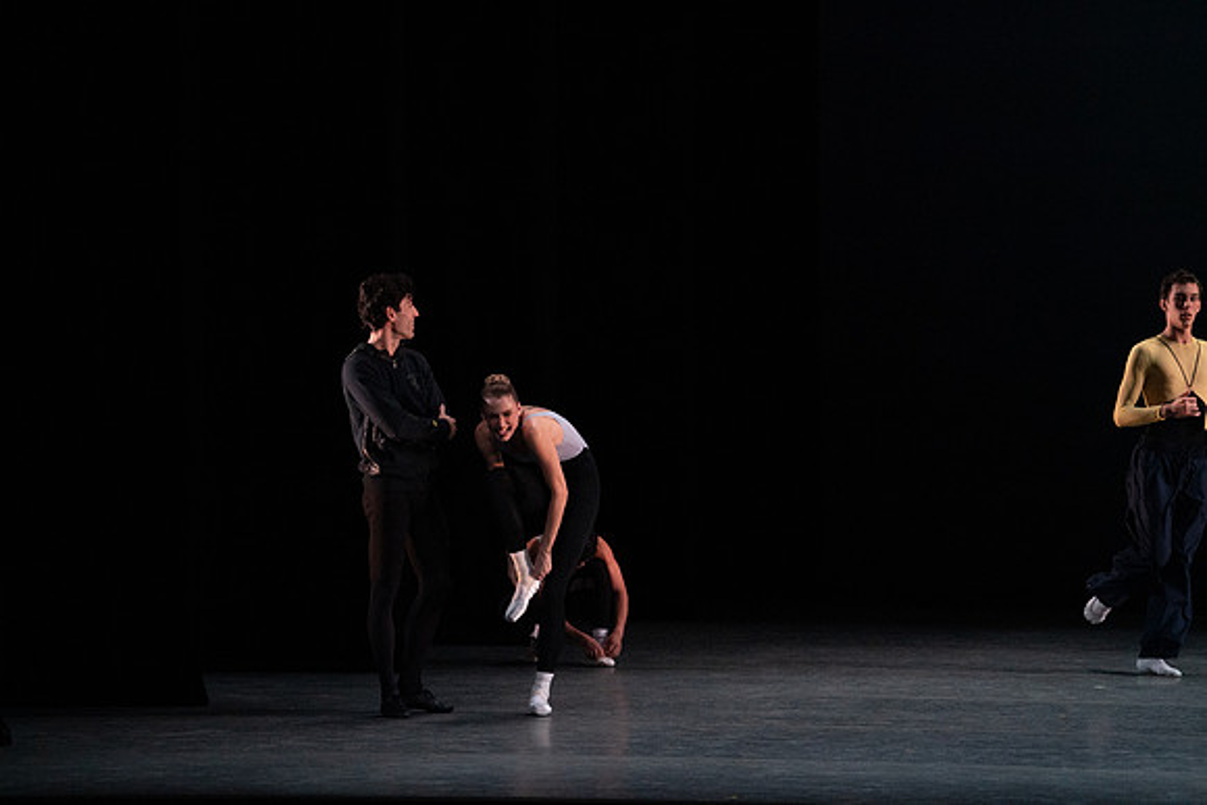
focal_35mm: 200
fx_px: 6707
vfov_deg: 6.9
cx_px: 604
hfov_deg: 10.3
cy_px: 402
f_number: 8
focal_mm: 200
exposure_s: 1/500
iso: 12800
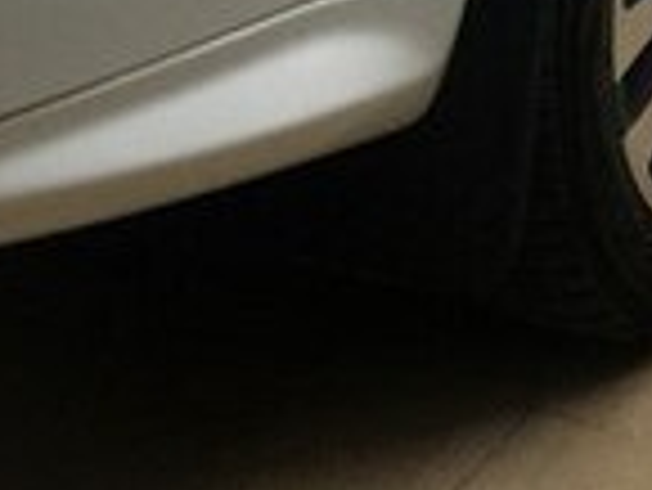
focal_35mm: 132
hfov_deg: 14.9
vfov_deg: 10.1
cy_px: -609
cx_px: 499
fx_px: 2488
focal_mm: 4.15
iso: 25
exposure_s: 1/1148
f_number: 2.2
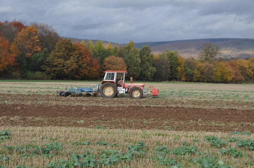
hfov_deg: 35.1
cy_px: 84
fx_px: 402
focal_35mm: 57
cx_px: 127
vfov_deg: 23.7
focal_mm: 38
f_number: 8
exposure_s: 1/250
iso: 200
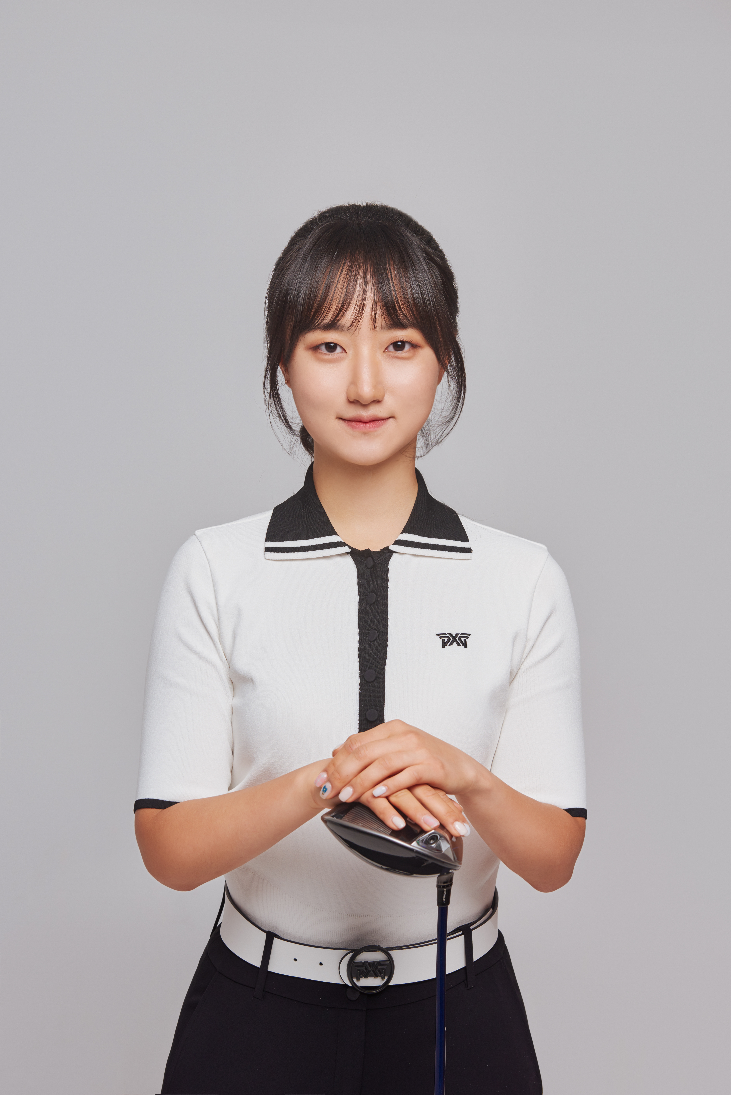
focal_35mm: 70
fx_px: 2130
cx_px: 366
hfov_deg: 19.5
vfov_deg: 28.8
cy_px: 548
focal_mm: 70
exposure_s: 1/125
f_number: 9
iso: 160
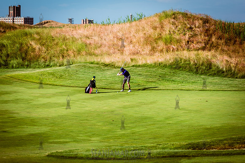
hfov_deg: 13.2
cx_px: 122
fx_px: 1055
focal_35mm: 155
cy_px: 82
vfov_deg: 8.9
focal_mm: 155
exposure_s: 1/1250
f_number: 3.5
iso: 125
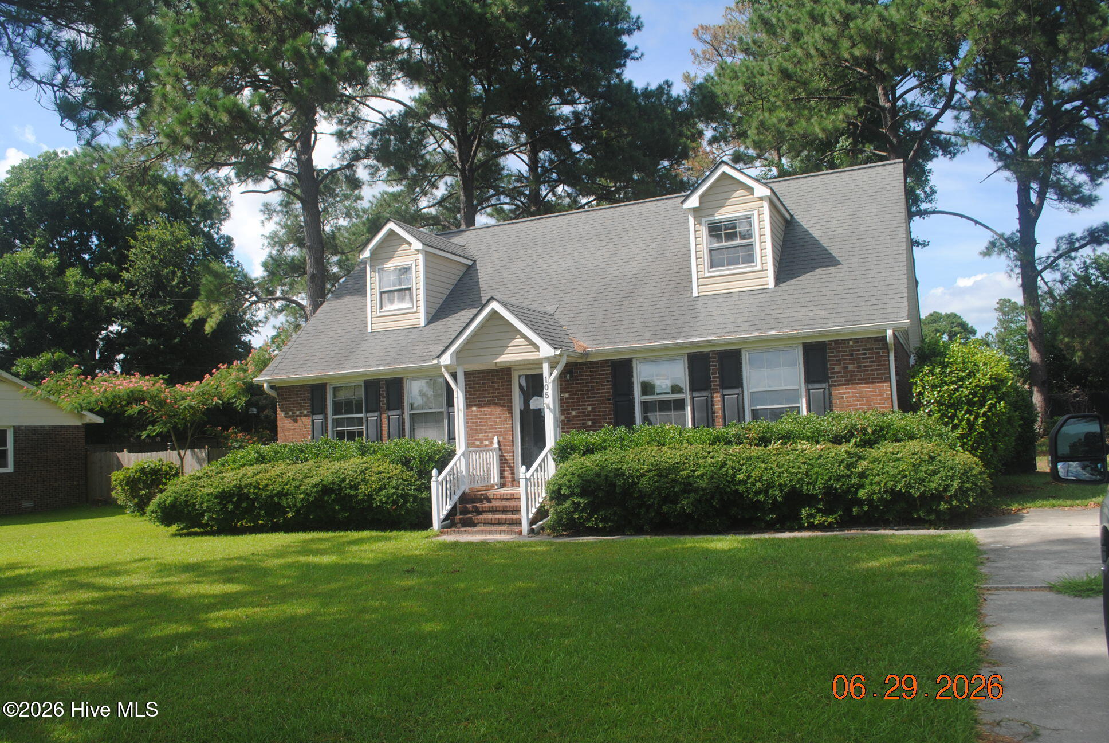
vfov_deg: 48.0
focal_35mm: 27
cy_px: 372
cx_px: 554
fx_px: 833
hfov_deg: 67.3
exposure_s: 1/200
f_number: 7.1
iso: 100
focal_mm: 18
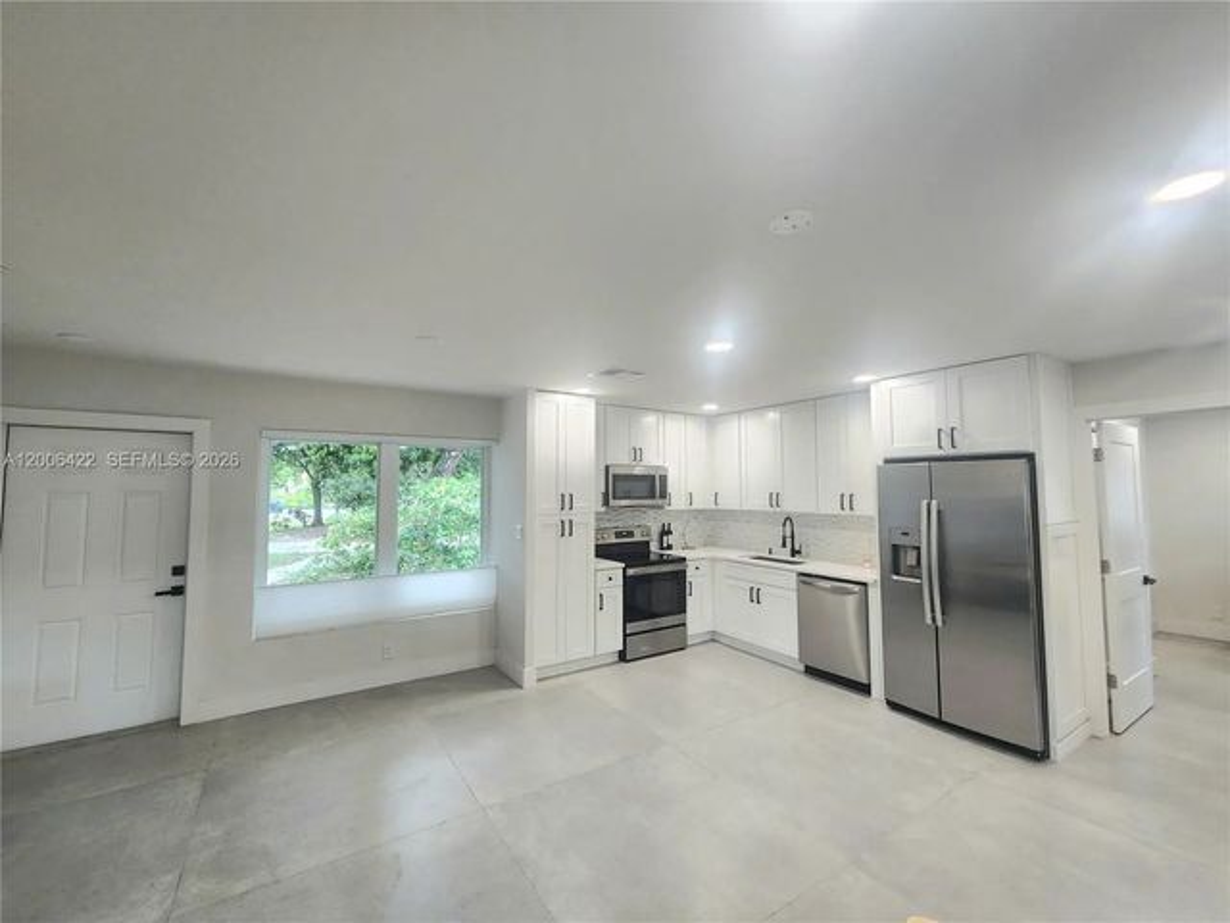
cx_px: 615
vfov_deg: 89.9
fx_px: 462
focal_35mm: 13
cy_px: 462
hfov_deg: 106.2
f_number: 2.2
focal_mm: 2.2
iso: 160
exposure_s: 1/60.2
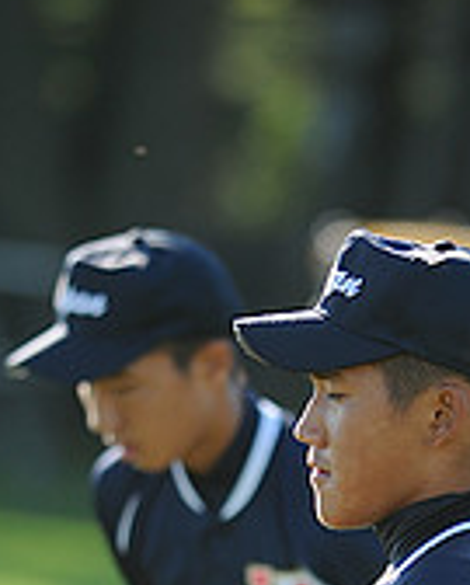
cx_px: 364
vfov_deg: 1.7
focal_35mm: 1127
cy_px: 728
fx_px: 19543
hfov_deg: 1.4
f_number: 4
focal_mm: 300
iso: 200
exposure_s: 1/500
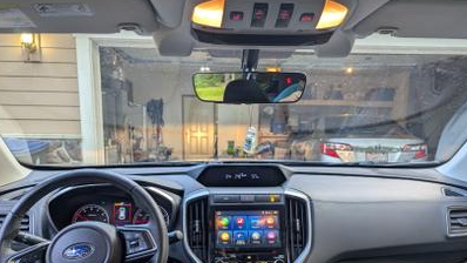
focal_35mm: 33
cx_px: 241
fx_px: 409
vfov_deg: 34.9
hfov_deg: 59.5
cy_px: 196
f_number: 1.85
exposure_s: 1/61
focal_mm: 6.81
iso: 61
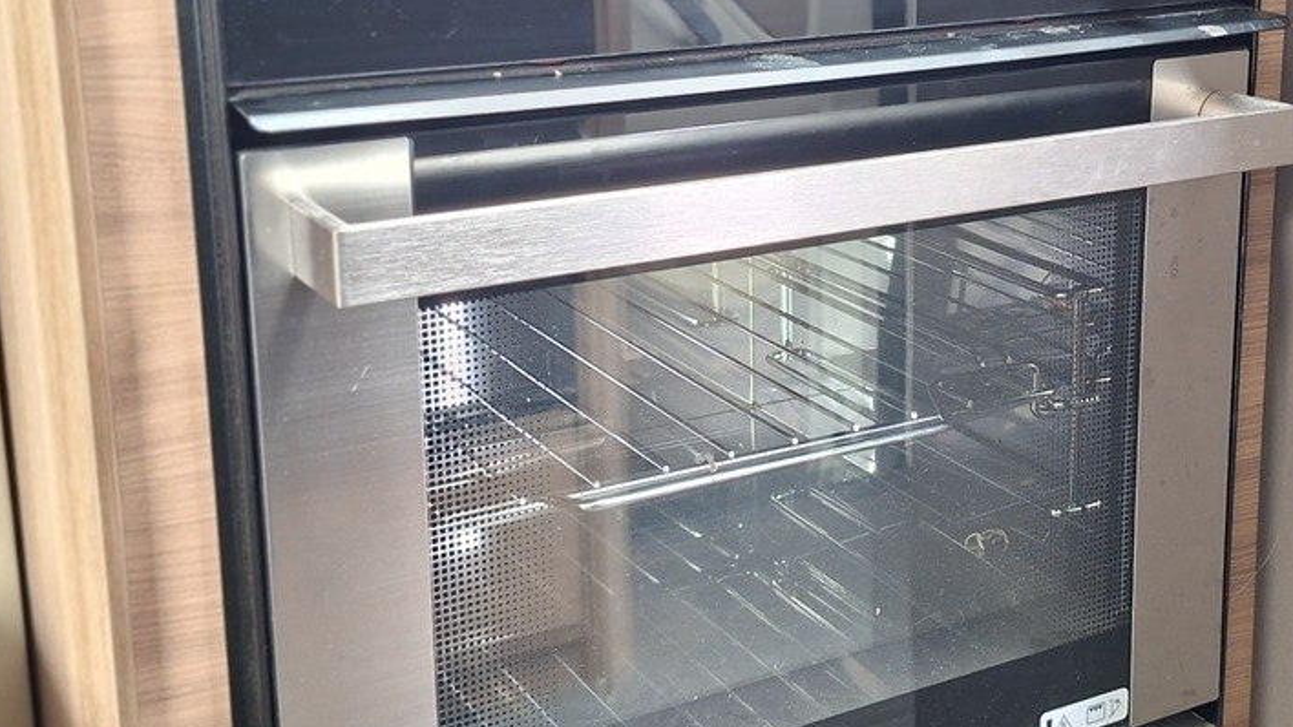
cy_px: 212
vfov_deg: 23.3
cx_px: 798
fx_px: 1748
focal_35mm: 51
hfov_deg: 40.3
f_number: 1.8
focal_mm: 5.54
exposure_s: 1/25
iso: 500
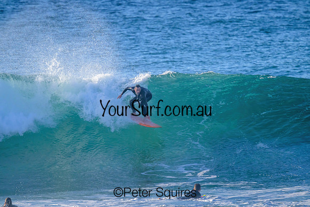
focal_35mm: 800
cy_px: 104
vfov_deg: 1.7
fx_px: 6890
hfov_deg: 2.6
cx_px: 155
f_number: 11
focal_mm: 800
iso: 2000
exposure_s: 1/2000
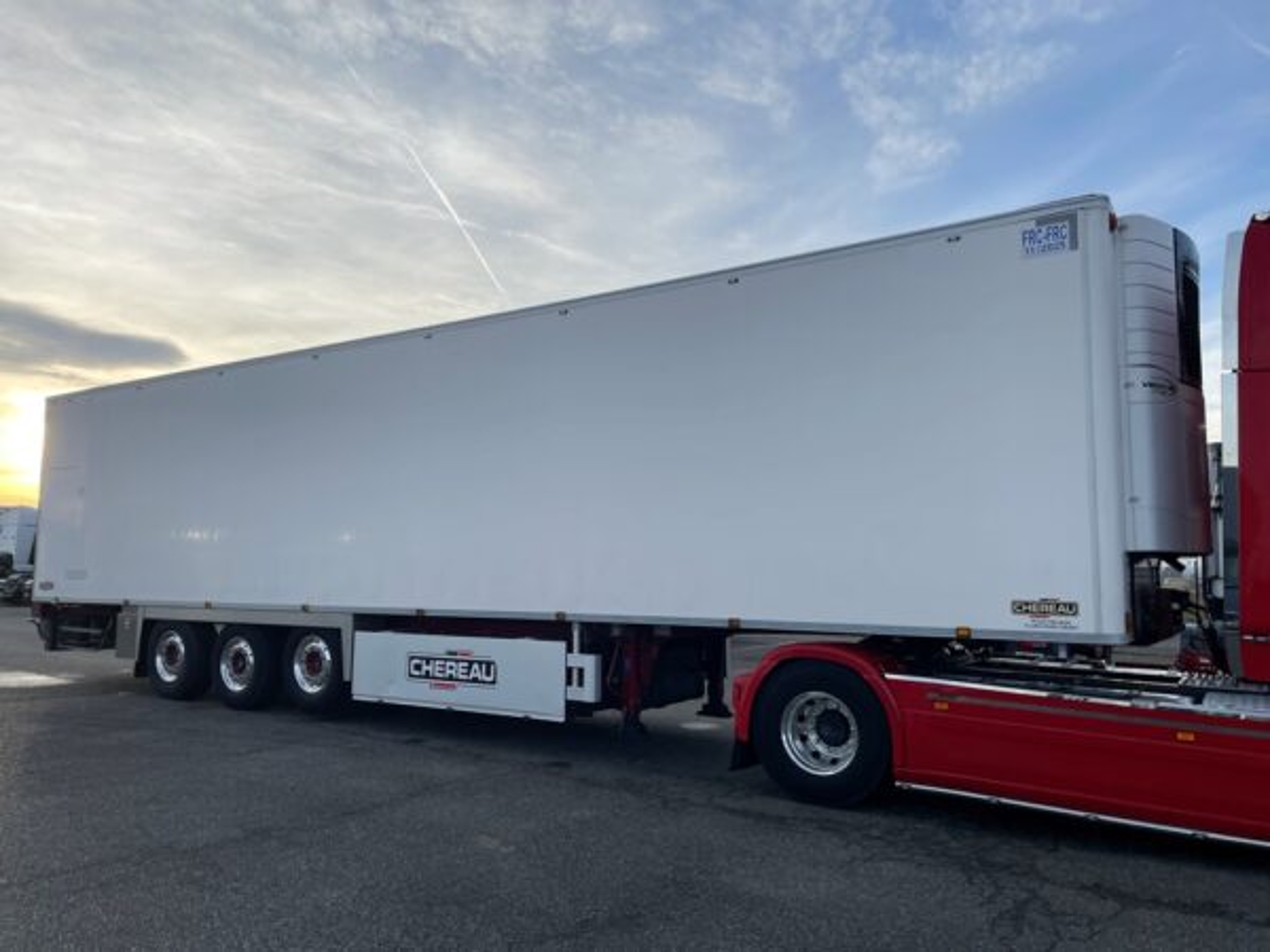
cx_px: 635
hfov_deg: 67.3
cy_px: 476
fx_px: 954
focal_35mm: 26
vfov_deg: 53.1
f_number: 1.6
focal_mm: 4.2
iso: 32
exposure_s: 1/1949
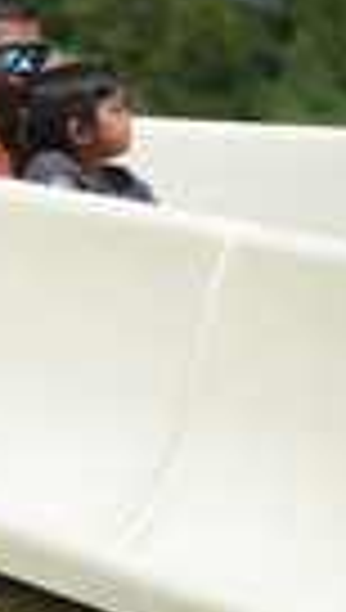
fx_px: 9754
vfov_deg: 3.6
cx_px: -530
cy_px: 385
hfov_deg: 2.0
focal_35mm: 601
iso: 360
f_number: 6.3
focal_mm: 195
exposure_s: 1/1250
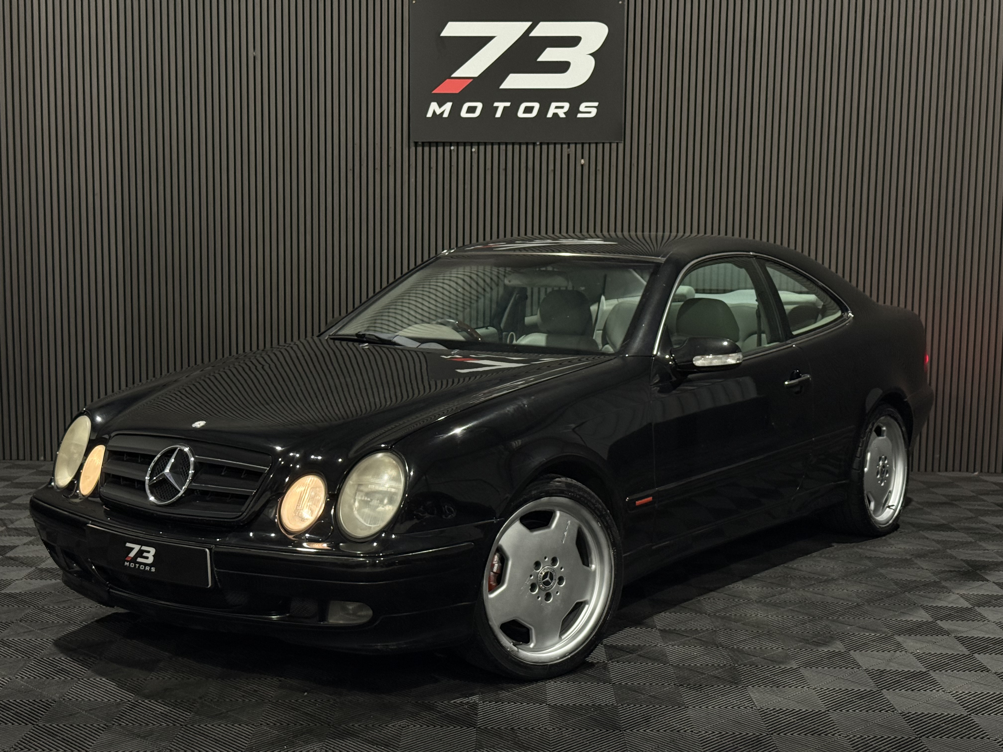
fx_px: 1391
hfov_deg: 39.7
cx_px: 502
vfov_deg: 30.3
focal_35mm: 48
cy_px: 376
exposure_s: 1/50
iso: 250
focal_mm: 6.76
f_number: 1.78
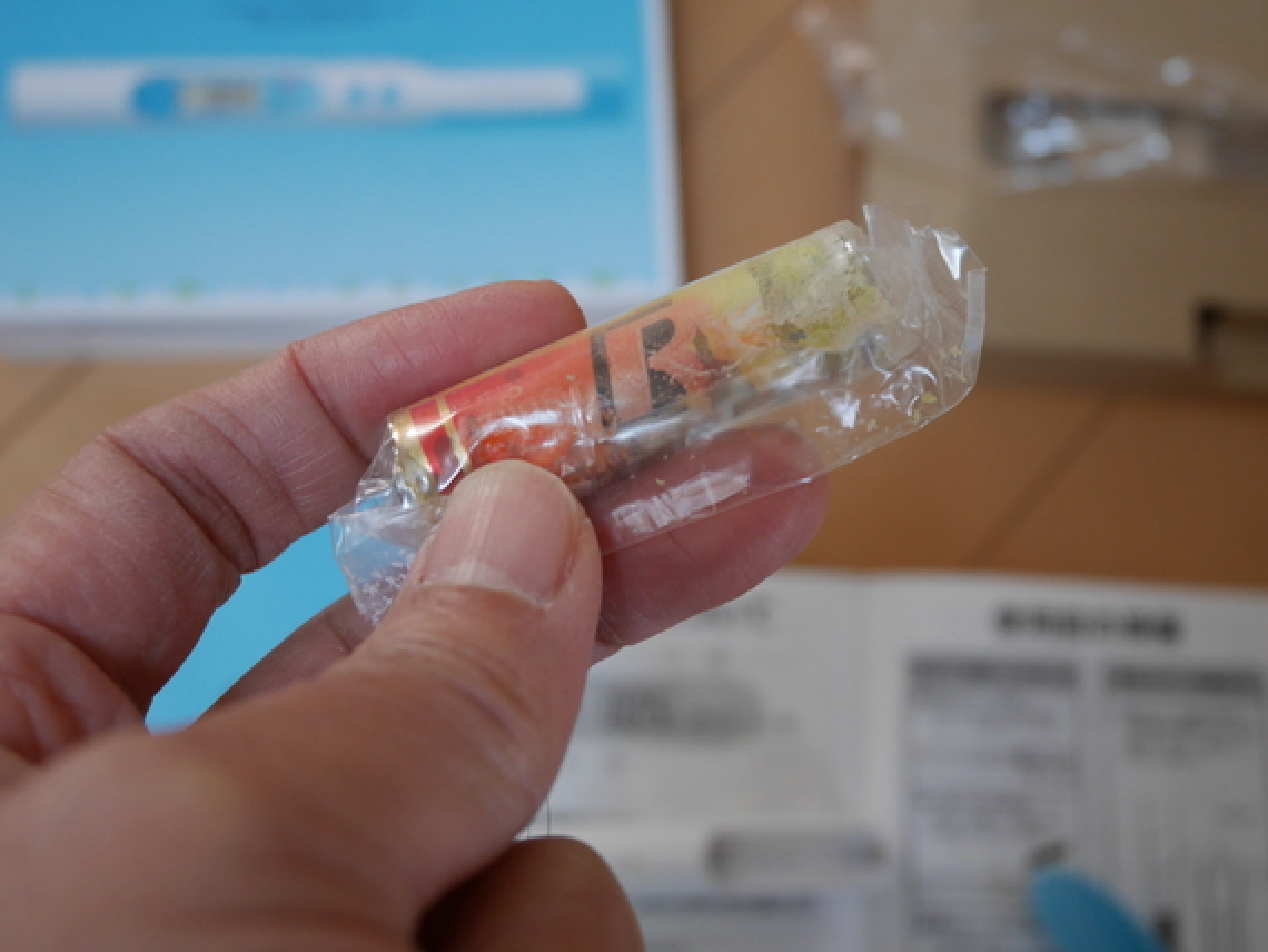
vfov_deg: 36.0
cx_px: 638
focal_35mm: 40
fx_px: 1466
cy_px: 475
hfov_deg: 46.8
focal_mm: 19
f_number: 4.3
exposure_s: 1/60
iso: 800
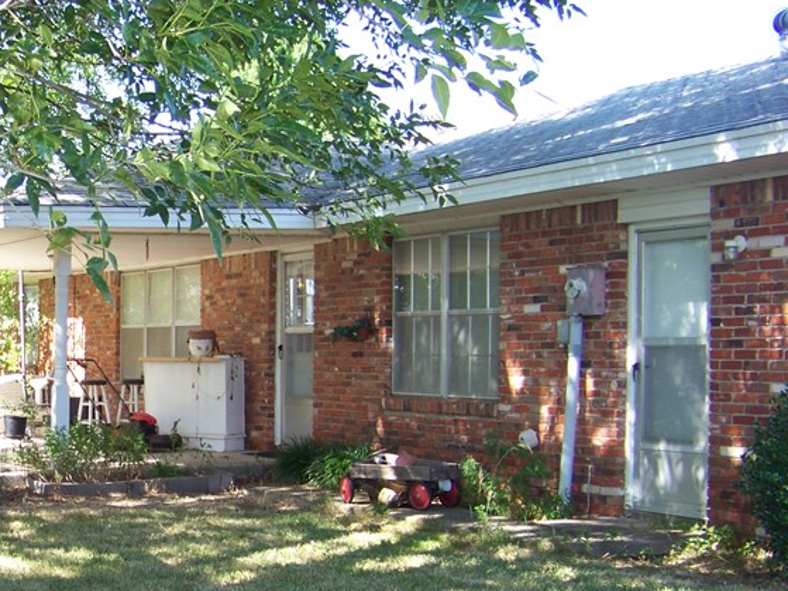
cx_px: 68
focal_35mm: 66
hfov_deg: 28.2
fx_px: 1502
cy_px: 388
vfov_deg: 22.2
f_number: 2.8
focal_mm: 5.85
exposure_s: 1/125
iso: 68
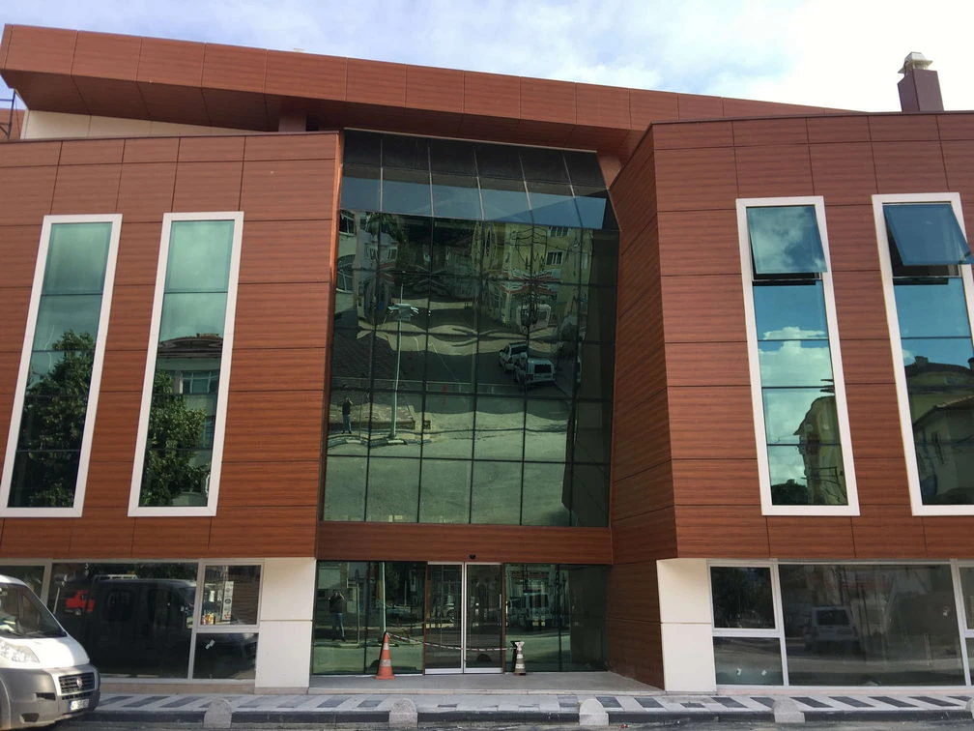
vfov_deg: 48.2
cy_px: 366
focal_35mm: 29
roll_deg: -2.2
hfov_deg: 61.7
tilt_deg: +16.8
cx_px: 487
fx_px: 816
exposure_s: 1/538
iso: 25
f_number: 2.2
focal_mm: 4.15
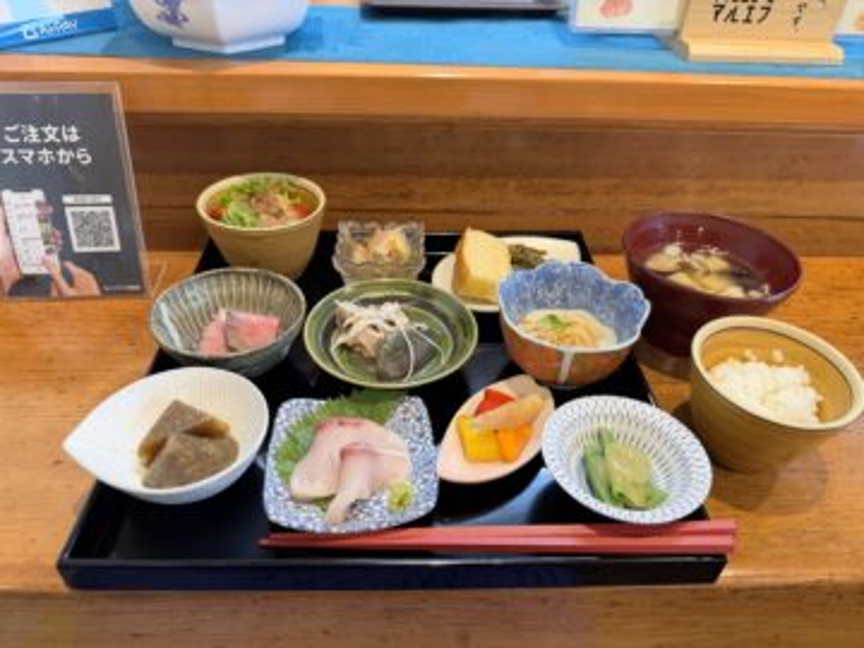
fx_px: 599
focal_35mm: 24
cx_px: 432
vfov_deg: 56.8
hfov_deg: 71.6
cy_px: 324
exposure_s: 1/120
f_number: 1.78
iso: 200
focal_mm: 6.76
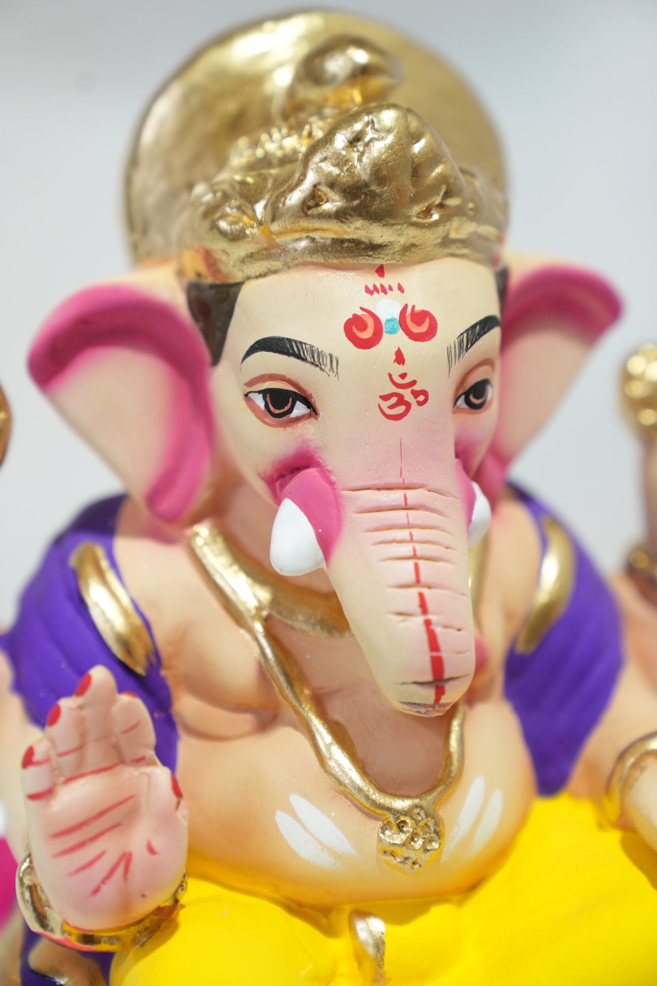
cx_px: 328
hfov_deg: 19.5
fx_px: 1916
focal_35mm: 70
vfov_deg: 28.8
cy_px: 493
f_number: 3.5
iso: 800
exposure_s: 1/200
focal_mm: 70
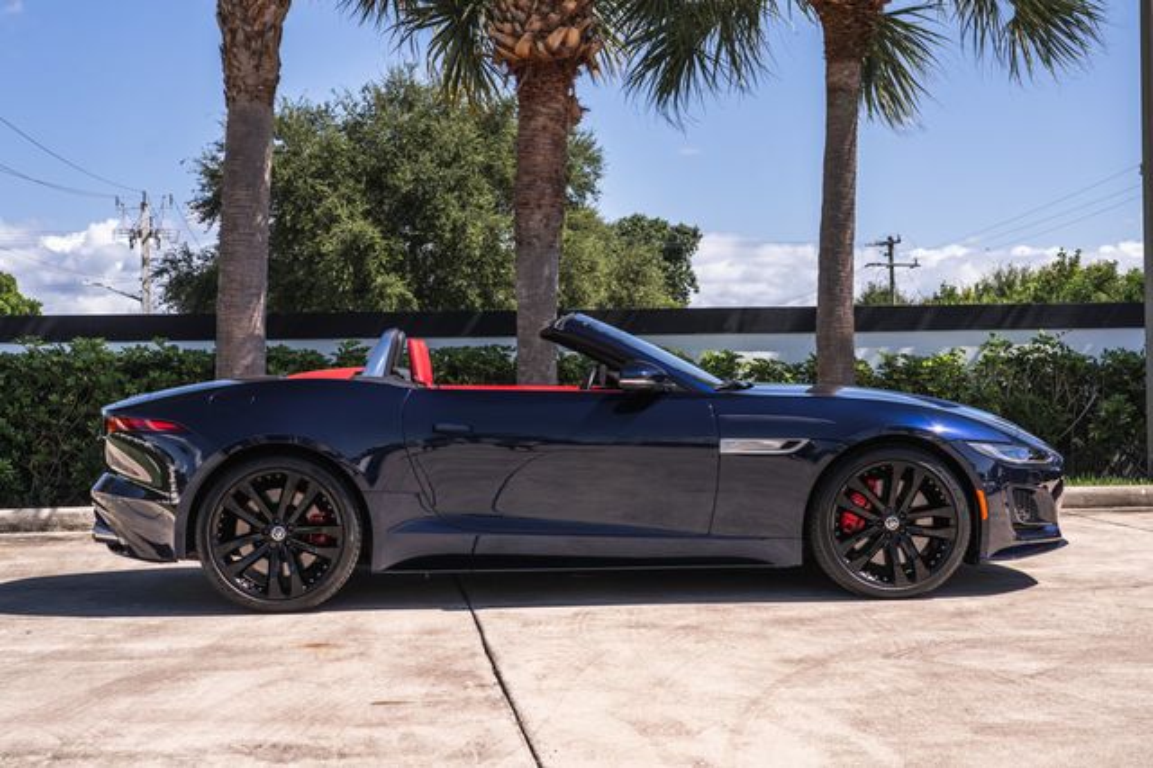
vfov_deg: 24.5
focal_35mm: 55
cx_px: 602
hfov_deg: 36.2
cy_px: 384
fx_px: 1764
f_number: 7.1
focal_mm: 46
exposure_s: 1/160
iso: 200
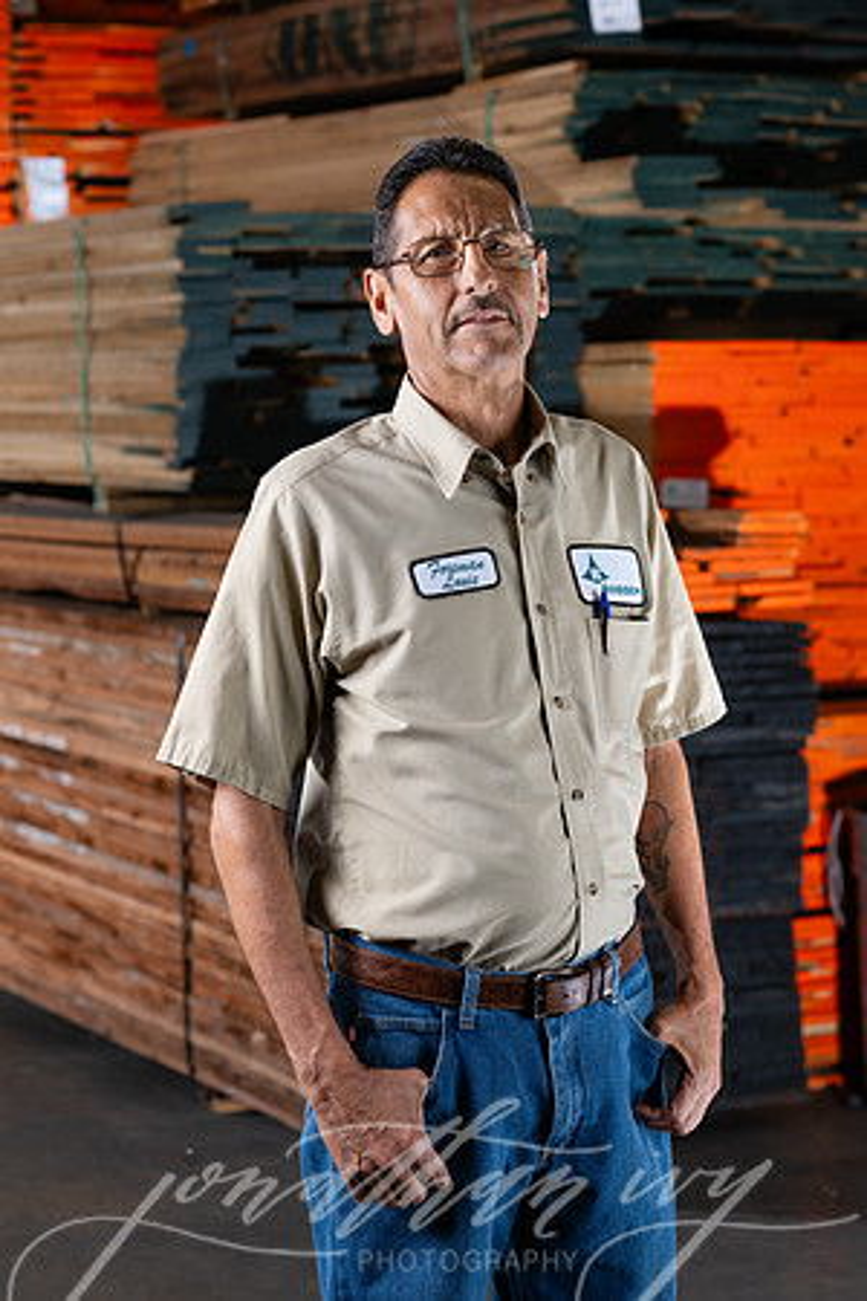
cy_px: 650
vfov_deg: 23.9
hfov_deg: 16.1
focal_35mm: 85
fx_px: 3070
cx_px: 434
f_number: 5.6
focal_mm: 85
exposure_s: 1/60
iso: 400
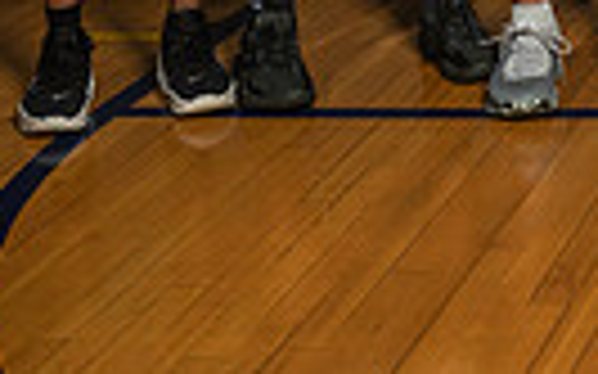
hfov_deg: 12.8
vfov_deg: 8.3
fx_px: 2395
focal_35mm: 147
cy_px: -451
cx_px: 1108
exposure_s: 1/125
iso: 125
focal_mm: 31
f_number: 7.1
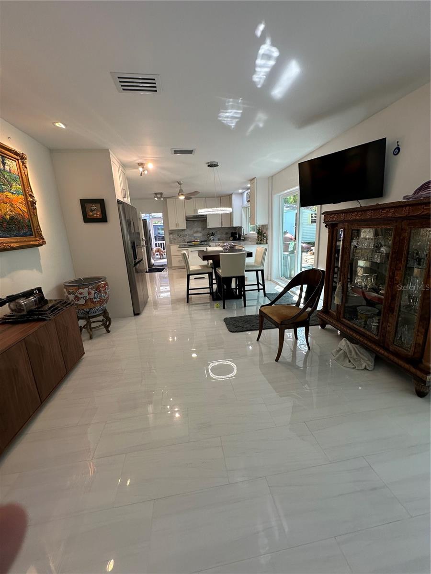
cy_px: 287
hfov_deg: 85.7
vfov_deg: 102.1
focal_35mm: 14
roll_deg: +1.3
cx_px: 216
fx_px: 232
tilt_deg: -12.3
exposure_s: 1/120
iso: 80
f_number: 2.2
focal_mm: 2.22
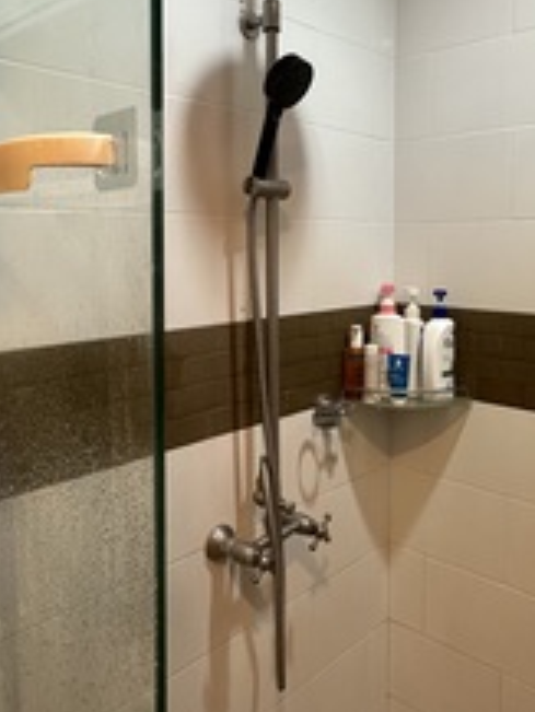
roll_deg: -1.4
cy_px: 262
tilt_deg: -2.1
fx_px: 638
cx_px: 302
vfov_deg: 57.5
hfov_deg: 45.4
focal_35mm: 31
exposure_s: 1/50
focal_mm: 2.22
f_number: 2.2
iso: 160
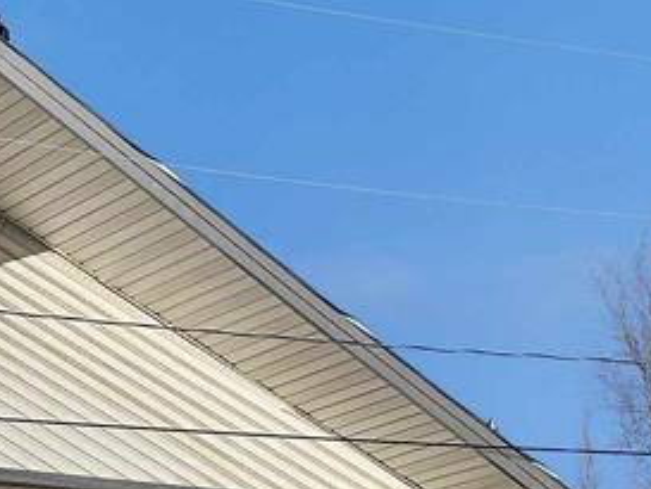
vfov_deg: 8.1
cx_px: -203
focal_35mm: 180
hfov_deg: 10.7
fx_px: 3387
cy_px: 685
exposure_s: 1/10870
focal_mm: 6.86
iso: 64
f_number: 1.78
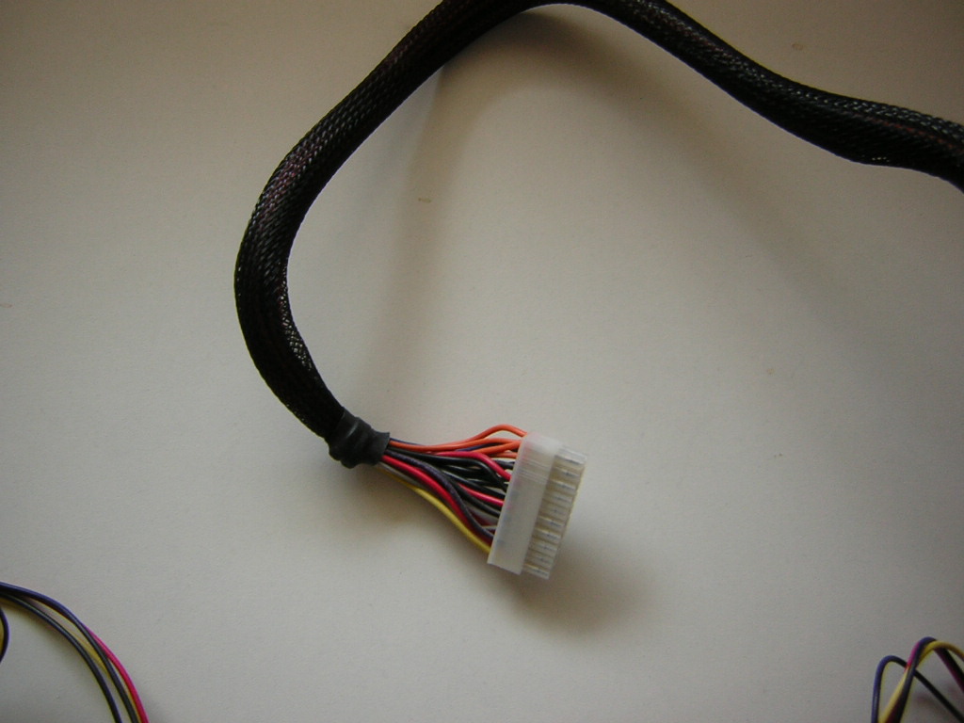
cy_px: 362
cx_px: 482
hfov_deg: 51.4
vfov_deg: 39.7
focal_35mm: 36
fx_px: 1003
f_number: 2.6
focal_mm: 4.7
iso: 50
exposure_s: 1/56.7
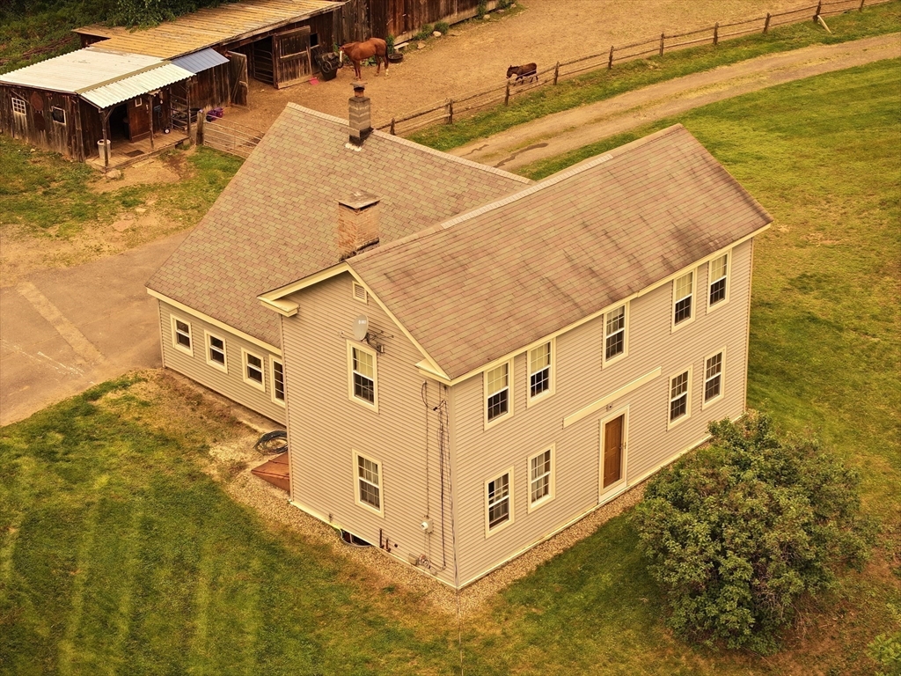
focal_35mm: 70
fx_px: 1822
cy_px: 338
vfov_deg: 21.0
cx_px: 450
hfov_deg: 27.8
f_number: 2.8
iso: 100
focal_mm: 19.35
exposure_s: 1/320
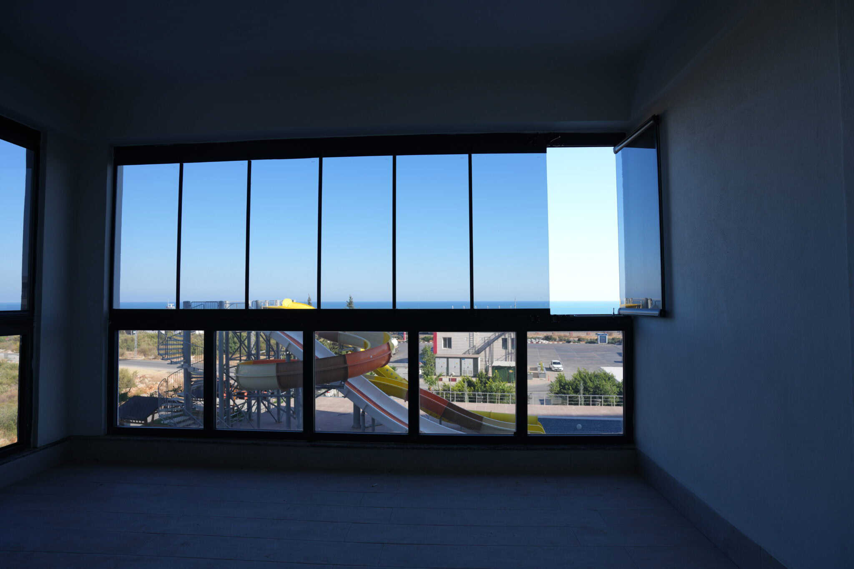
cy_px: 284
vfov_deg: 70.4
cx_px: 427
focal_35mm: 17
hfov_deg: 93.3
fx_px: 403
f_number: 4.5
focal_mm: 17
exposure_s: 1/200
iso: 100
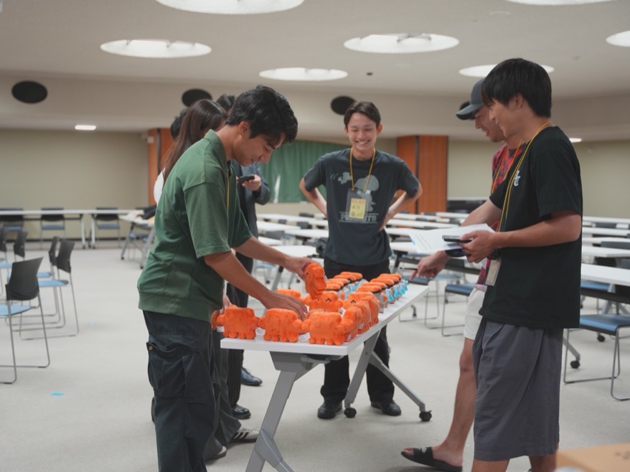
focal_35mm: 46
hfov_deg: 41.2
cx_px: 302
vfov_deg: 31.4
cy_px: 235
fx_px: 839
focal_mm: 42.1
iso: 1000
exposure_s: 1/100
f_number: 2.8
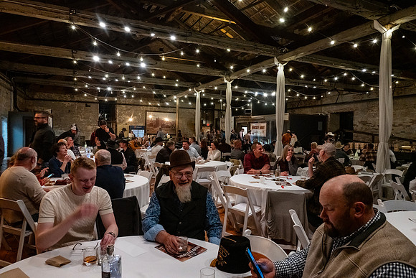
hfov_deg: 73.7
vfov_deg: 53.2
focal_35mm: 24
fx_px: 277
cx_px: 208
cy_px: 139
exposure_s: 1/40
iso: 6400
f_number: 9
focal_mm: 24
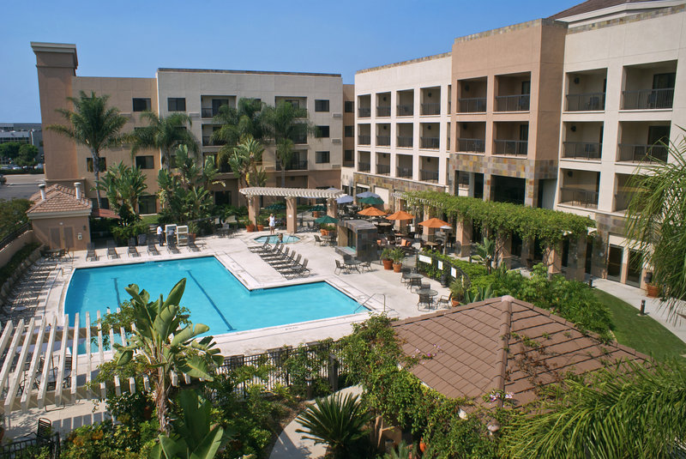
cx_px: 343
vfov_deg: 48.0
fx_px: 515
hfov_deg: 67.3
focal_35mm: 27
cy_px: 230
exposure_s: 1/160
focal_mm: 18
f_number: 10
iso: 100
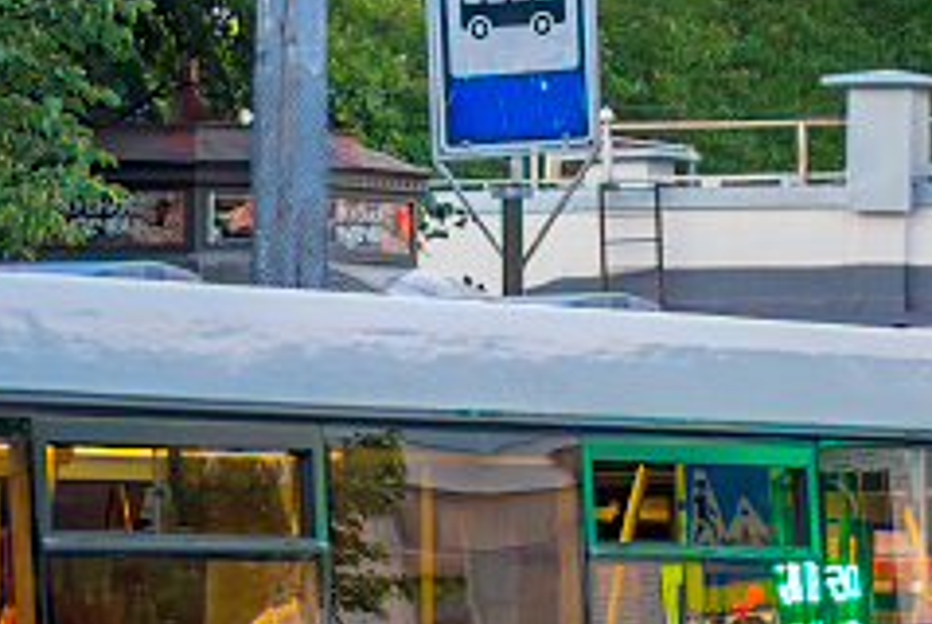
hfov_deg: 5.1
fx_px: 10394
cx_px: 31
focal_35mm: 401
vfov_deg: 3.4
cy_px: 698
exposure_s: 1/30
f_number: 2.8
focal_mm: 80
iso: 400
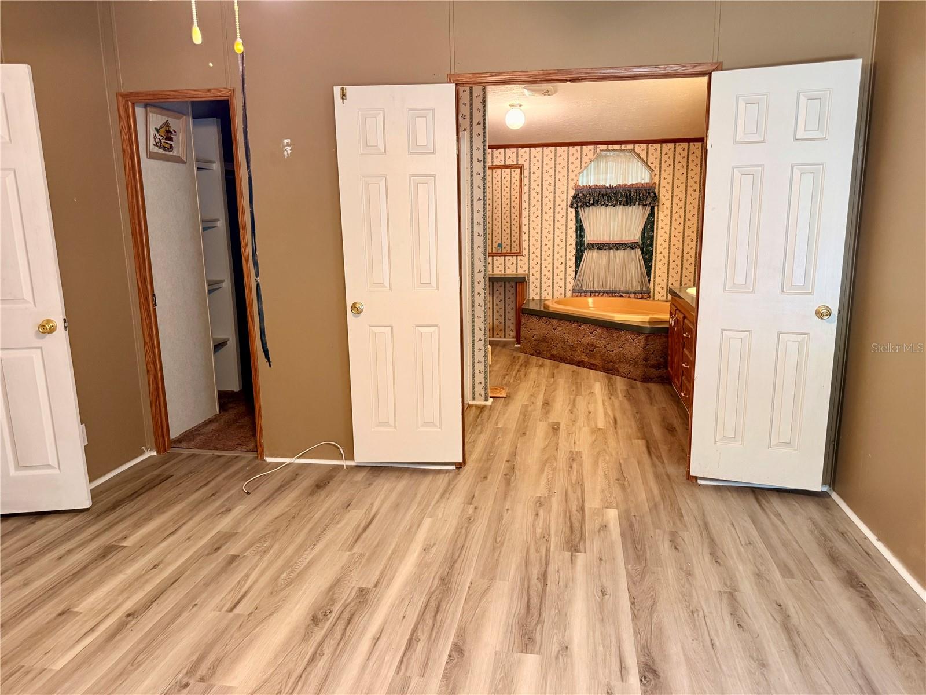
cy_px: 348
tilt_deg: -10.5
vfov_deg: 56.8
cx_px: 463
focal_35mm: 24
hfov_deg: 71.6
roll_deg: +1.0
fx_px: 642
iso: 250
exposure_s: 1/60
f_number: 1.78
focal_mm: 6.76
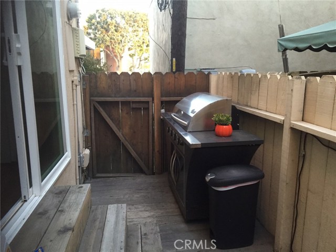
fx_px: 281
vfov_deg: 48.2
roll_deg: -1.1
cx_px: 168
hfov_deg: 61.7
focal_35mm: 29
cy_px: 126
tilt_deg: -10.9
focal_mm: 4.15
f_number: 2.2
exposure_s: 1/30
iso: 160
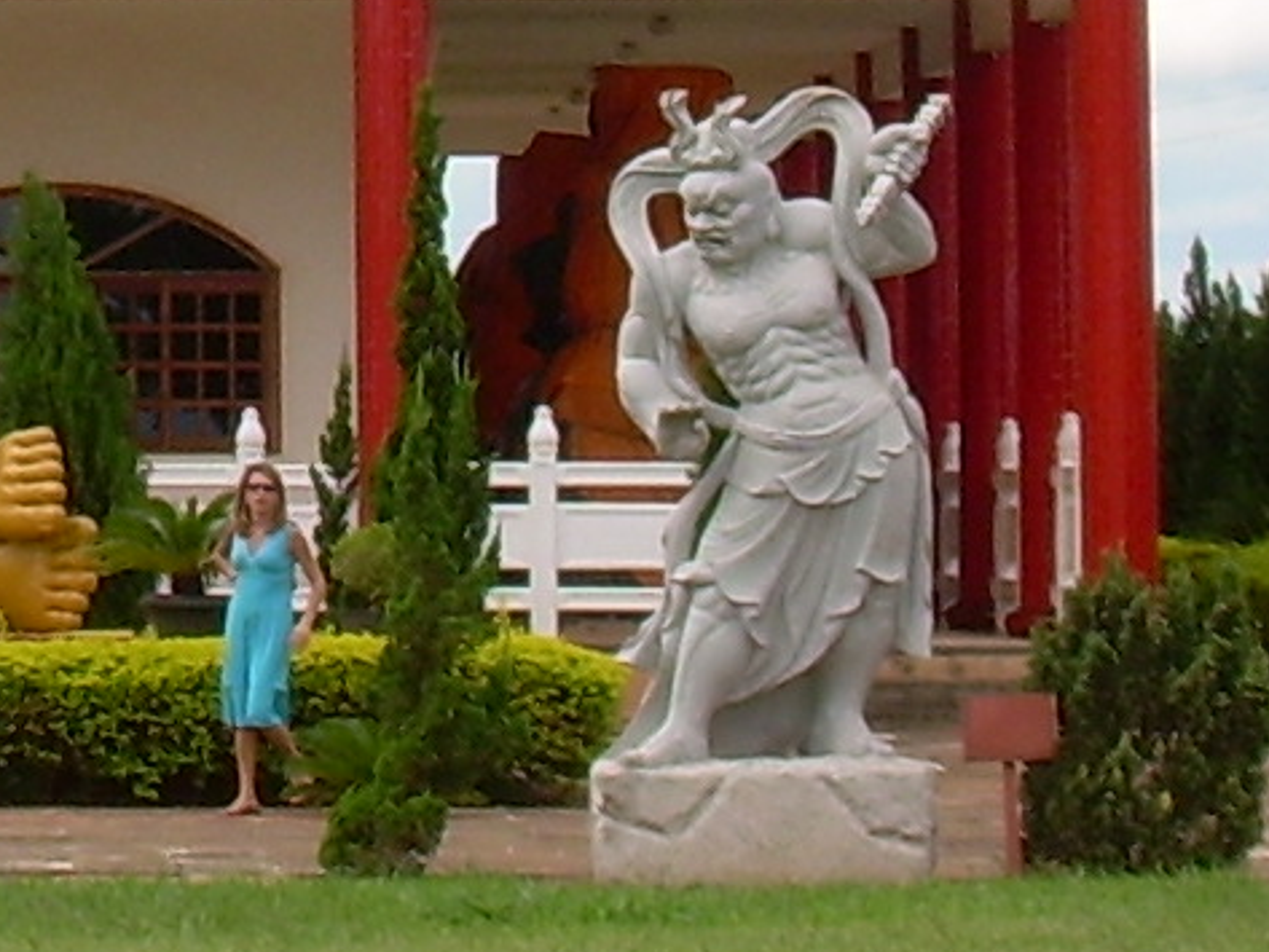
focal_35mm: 312
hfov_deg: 6.3
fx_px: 11441
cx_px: -765
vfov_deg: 4.7
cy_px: -542
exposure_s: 1/229
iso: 50
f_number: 5.9
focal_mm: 11
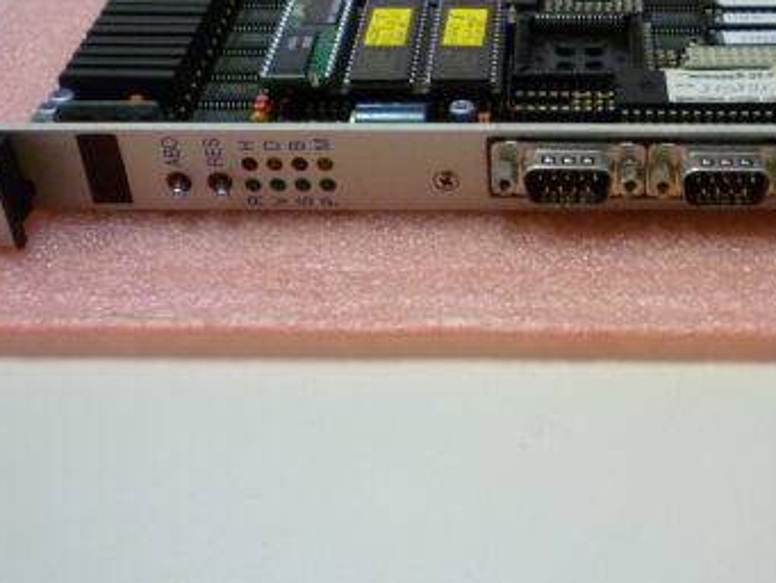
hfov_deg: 36.6
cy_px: 198
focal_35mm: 51
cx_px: 580
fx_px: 1144
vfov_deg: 28.4
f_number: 3.3
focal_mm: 5.2
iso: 400
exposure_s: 1/30
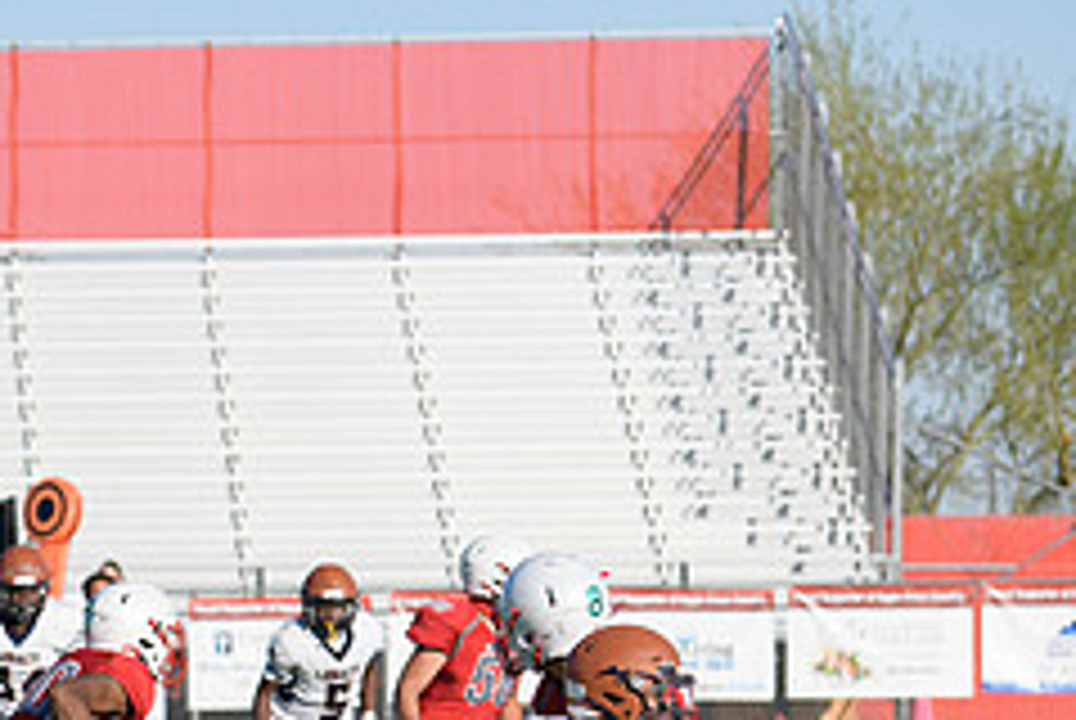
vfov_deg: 4.2
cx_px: -14
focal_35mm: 327
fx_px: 9786
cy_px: 731
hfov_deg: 6.3
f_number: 5
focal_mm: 135
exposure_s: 1/5000
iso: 500
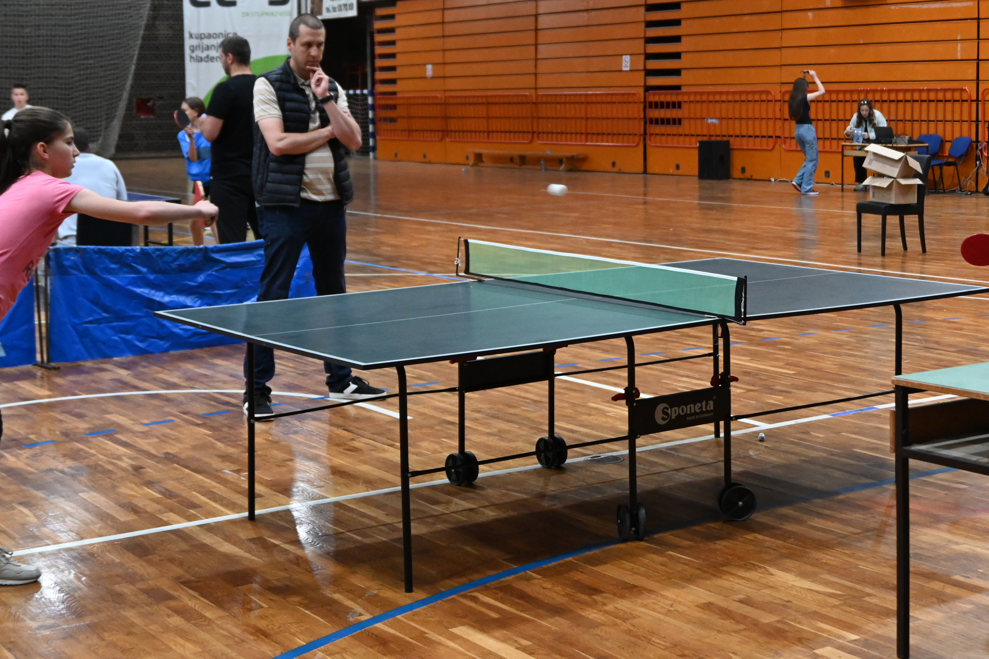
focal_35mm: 58
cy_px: 220
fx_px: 1594
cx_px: 551
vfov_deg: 23.3
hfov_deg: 34.4
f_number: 3.8
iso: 2500
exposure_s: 1/125
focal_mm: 28.5
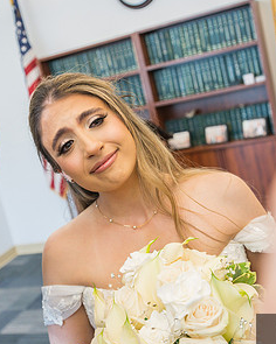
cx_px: 126
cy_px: 162
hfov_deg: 31.4
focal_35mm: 48
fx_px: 490
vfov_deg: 38.8
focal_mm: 26
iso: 1000
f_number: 2.8
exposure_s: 1/125
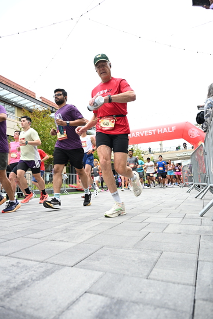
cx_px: 106
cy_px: 160
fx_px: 213
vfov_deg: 73.7
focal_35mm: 24
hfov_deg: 53.2
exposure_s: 1/640
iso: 2000
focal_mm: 24
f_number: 4
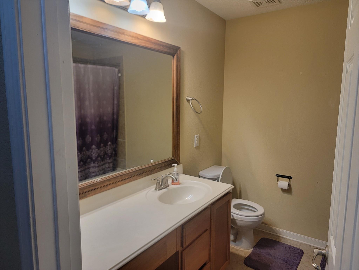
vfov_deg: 56.8
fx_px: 249
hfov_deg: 71.6
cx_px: 180
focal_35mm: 24
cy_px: 135
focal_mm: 6.7
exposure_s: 1/120
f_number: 1.8
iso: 125
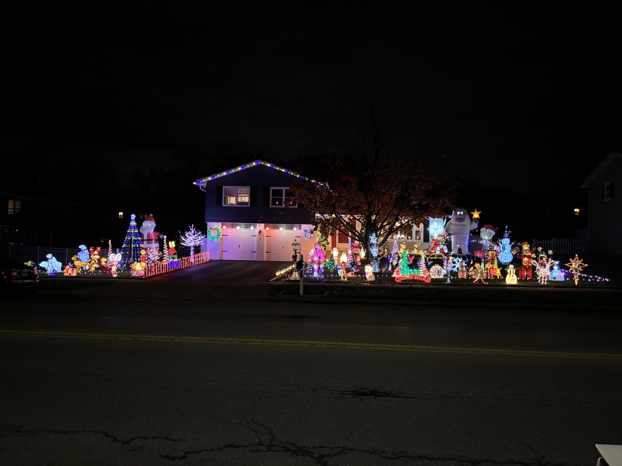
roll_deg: -1.0
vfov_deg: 53.1
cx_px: 311
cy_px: 233
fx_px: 467
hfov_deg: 67.3
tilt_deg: +1.3
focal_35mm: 26
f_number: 1.6
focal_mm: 5.96
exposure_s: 1/30
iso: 1000
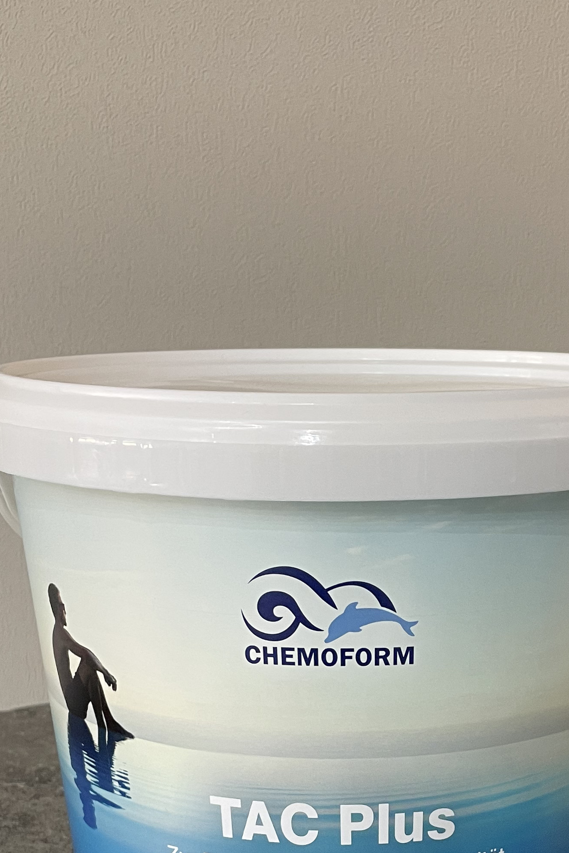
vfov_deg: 33.8
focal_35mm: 55
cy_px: 803
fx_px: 1303
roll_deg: -0.2
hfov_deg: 24.5
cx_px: 378
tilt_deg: -22.8
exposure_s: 1/50
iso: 200
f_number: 1.6
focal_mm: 4.2
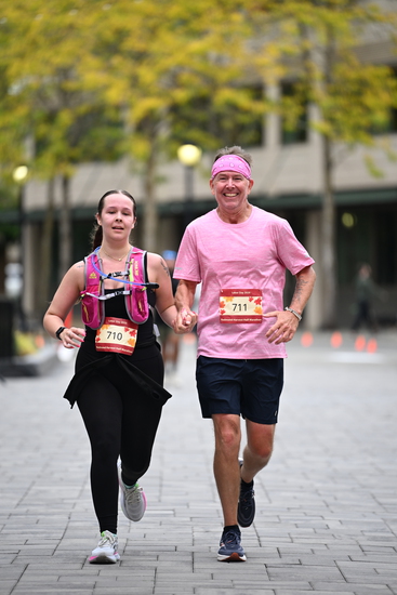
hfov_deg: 6.9
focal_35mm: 200
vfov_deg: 10.3
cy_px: 298
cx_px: 198
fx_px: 3306
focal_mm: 200
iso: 640
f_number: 2.8
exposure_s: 1/1600
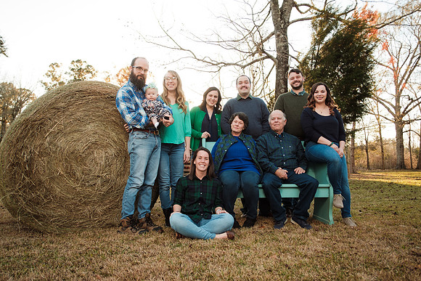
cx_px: 210
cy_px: 140
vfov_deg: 48.0
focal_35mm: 27
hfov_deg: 67.4
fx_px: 316
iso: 200
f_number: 2.8
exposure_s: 1/250
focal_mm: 18
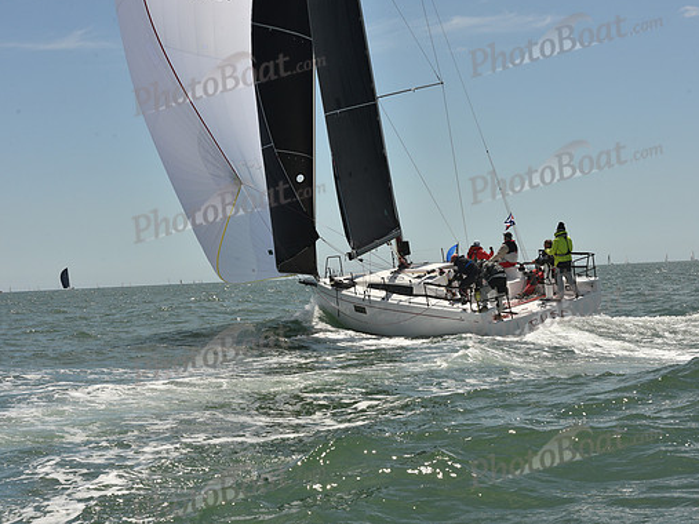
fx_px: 1554
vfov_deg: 19.1
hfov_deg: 25.3
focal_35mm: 77
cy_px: 260
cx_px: 398
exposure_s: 1/800
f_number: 13
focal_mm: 70
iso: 320
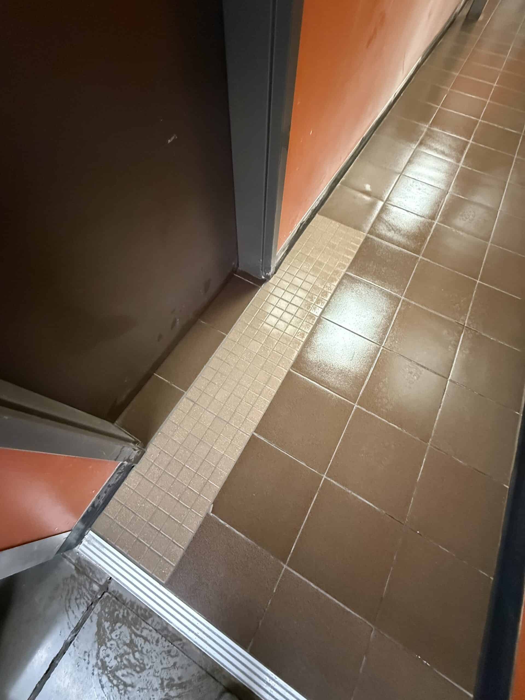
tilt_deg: -64.6
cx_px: 262
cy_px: 350
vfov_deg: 102.1
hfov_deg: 85.7
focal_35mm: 14
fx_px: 283
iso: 1250
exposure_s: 1/60
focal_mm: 2.22
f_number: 2.2
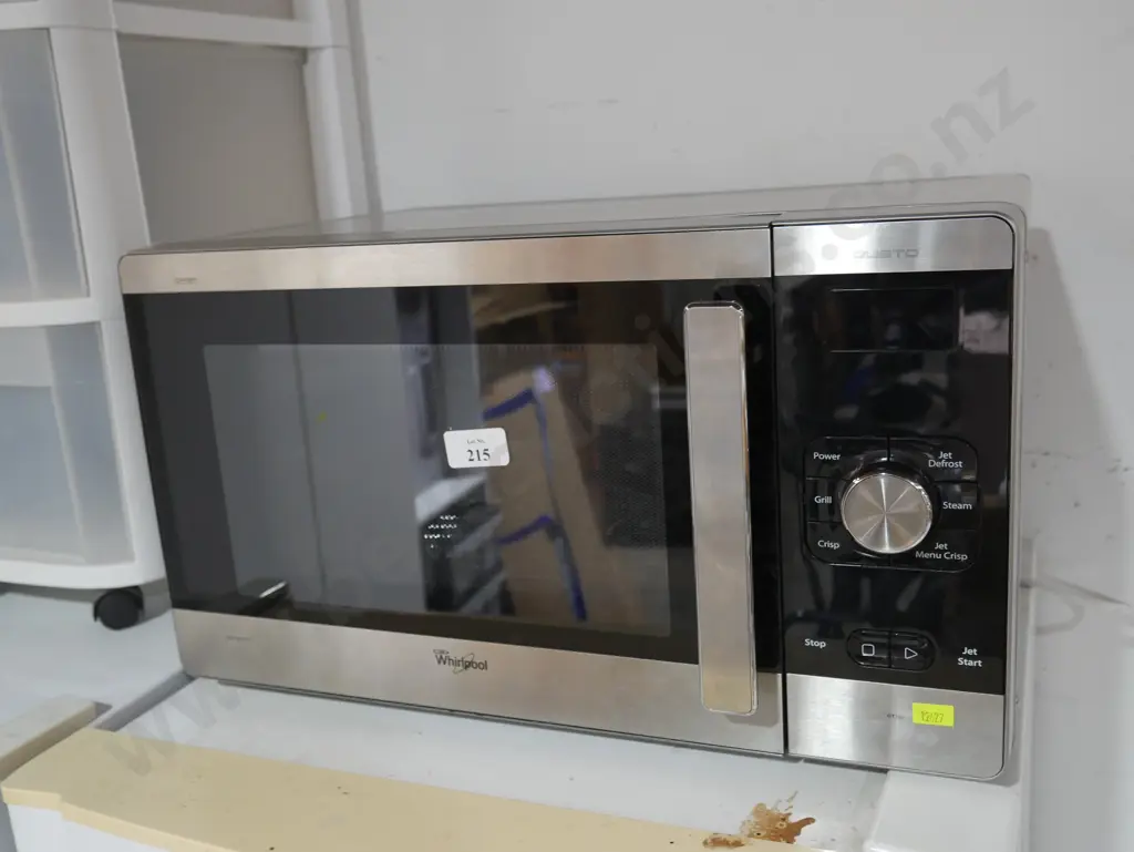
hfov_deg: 53.9
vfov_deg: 41.8
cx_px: 567
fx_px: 1114
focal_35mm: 34
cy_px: 426
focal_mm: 17
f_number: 4
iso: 800
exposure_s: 1/60
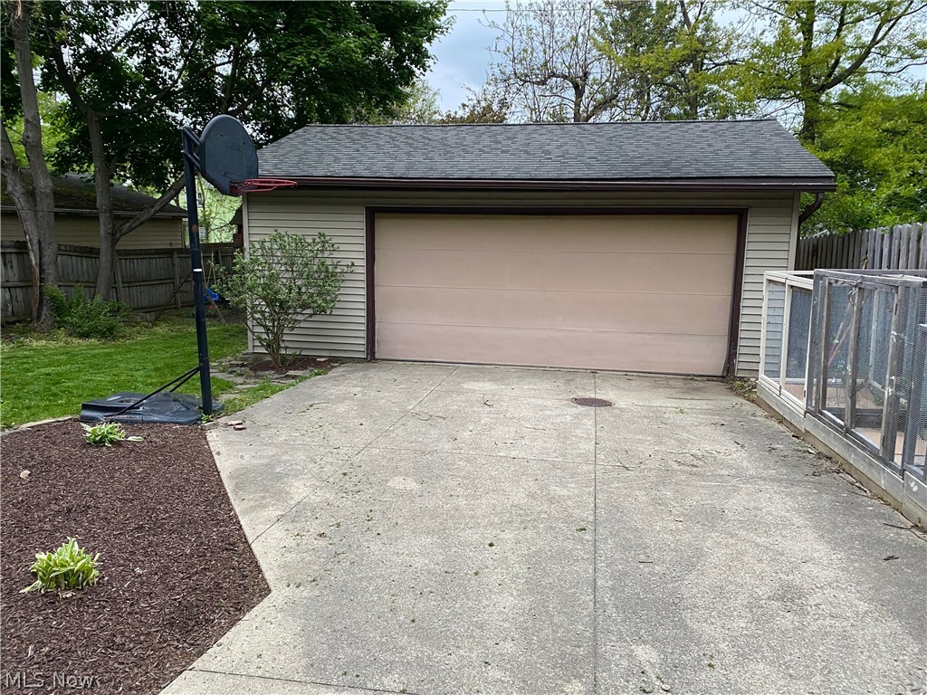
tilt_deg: -10.1
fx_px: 696
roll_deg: -1.2
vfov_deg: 53.1
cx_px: 464
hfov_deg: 67.3
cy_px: 348
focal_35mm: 26
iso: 400
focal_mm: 4.25
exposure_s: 1/60
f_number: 1.8
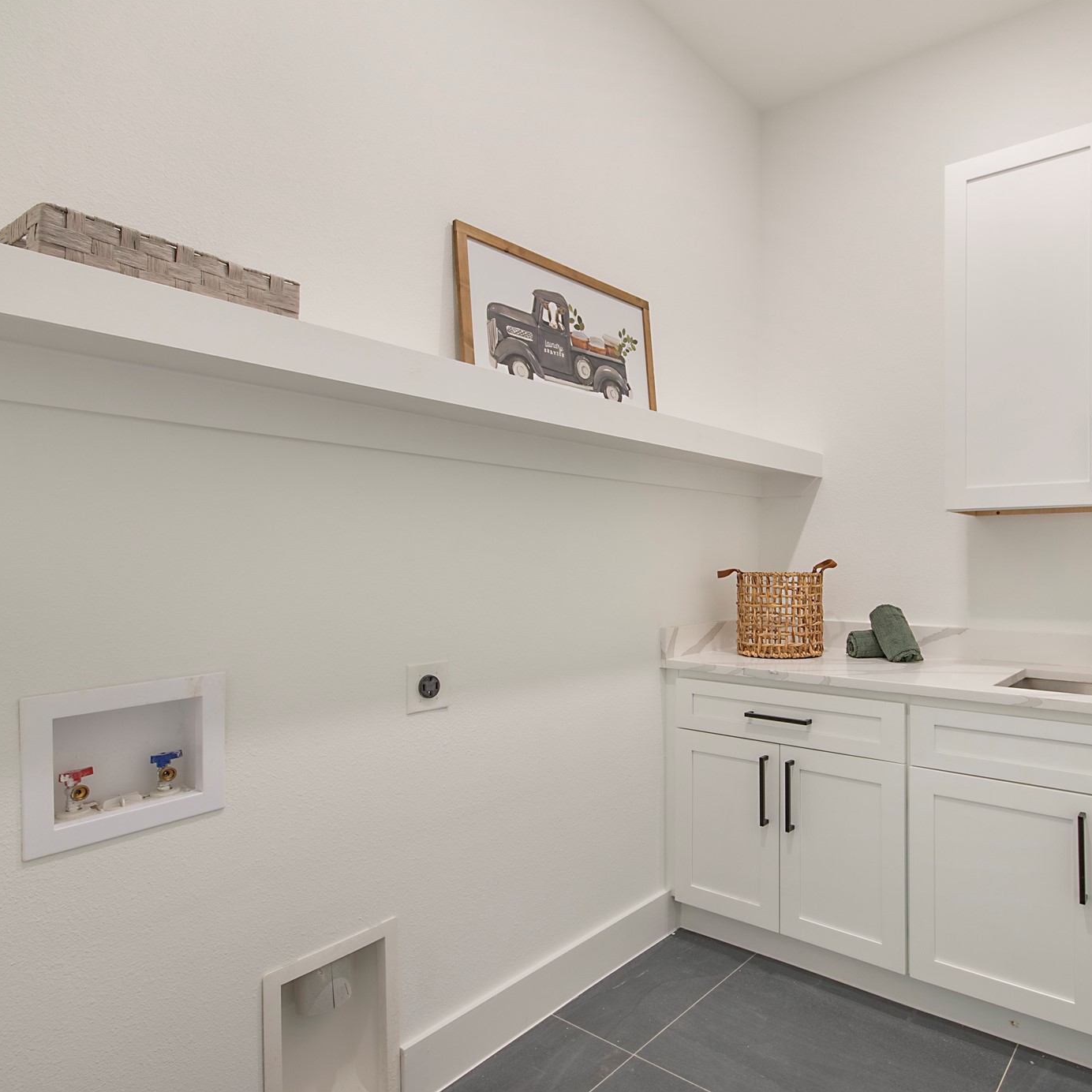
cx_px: 660
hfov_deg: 73.9
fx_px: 714
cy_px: 565
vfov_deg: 74.8
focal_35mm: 20
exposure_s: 1/4
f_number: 11
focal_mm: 10
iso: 100
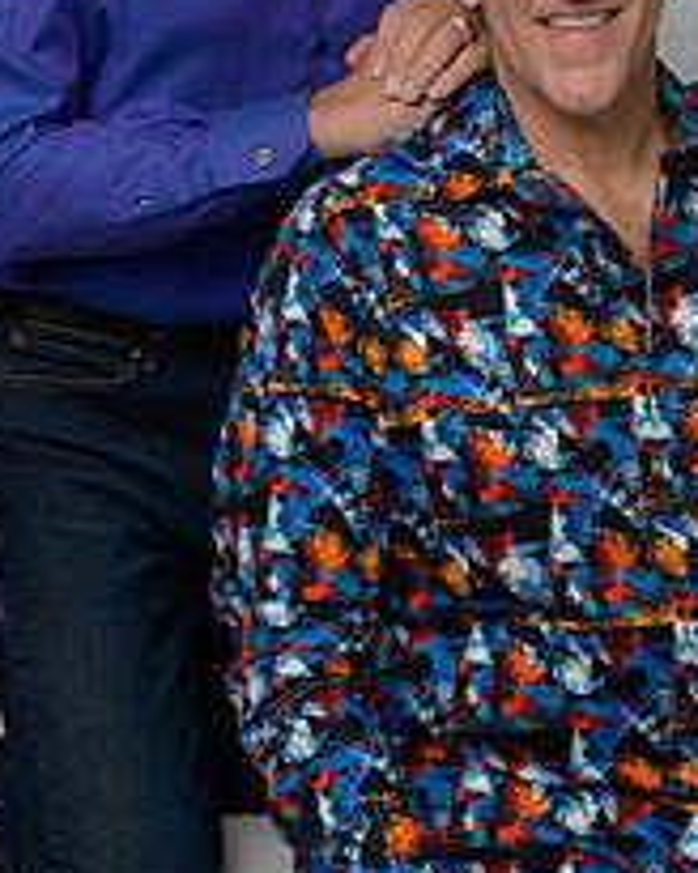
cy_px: 17
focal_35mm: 103
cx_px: 472
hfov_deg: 14.9
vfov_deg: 18.2
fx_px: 2660
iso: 400
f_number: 10
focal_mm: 50
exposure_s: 1/125
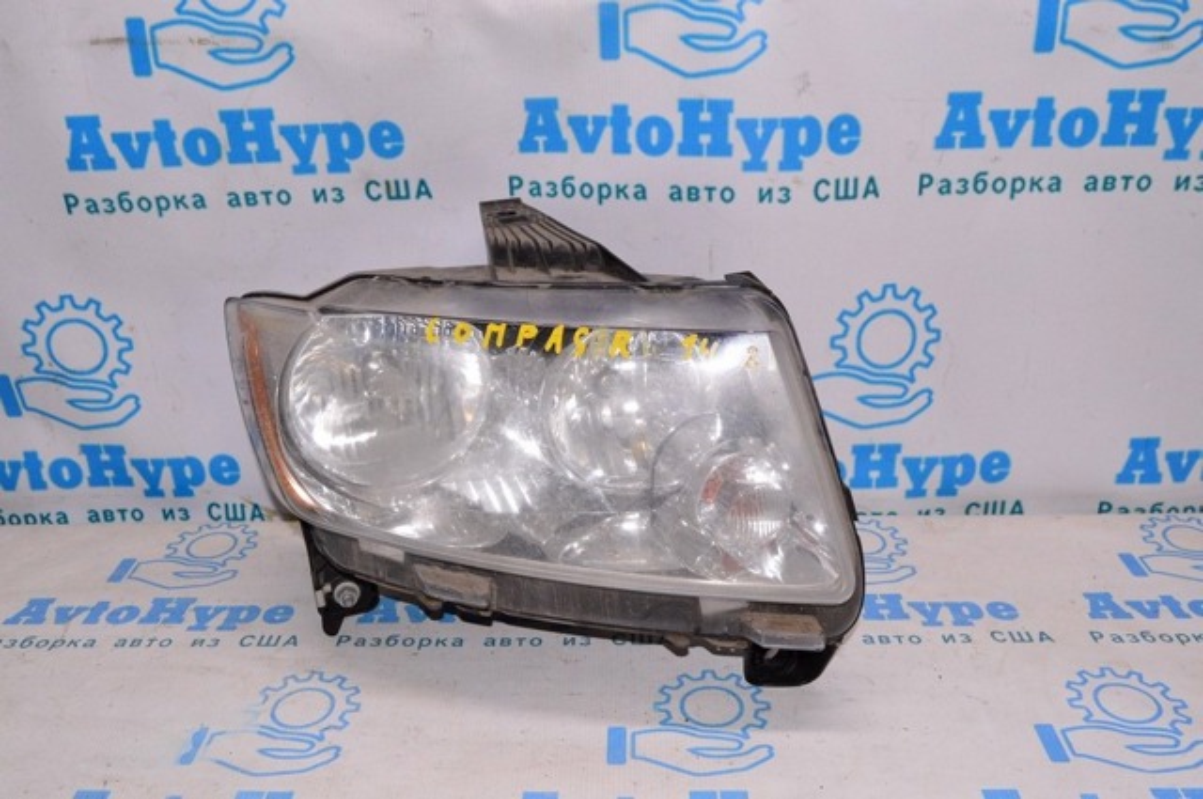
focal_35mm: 33
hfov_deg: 57.3
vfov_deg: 39.9
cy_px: 400
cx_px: 602
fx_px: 1101
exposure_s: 1/160
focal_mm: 22
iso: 1600
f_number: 8
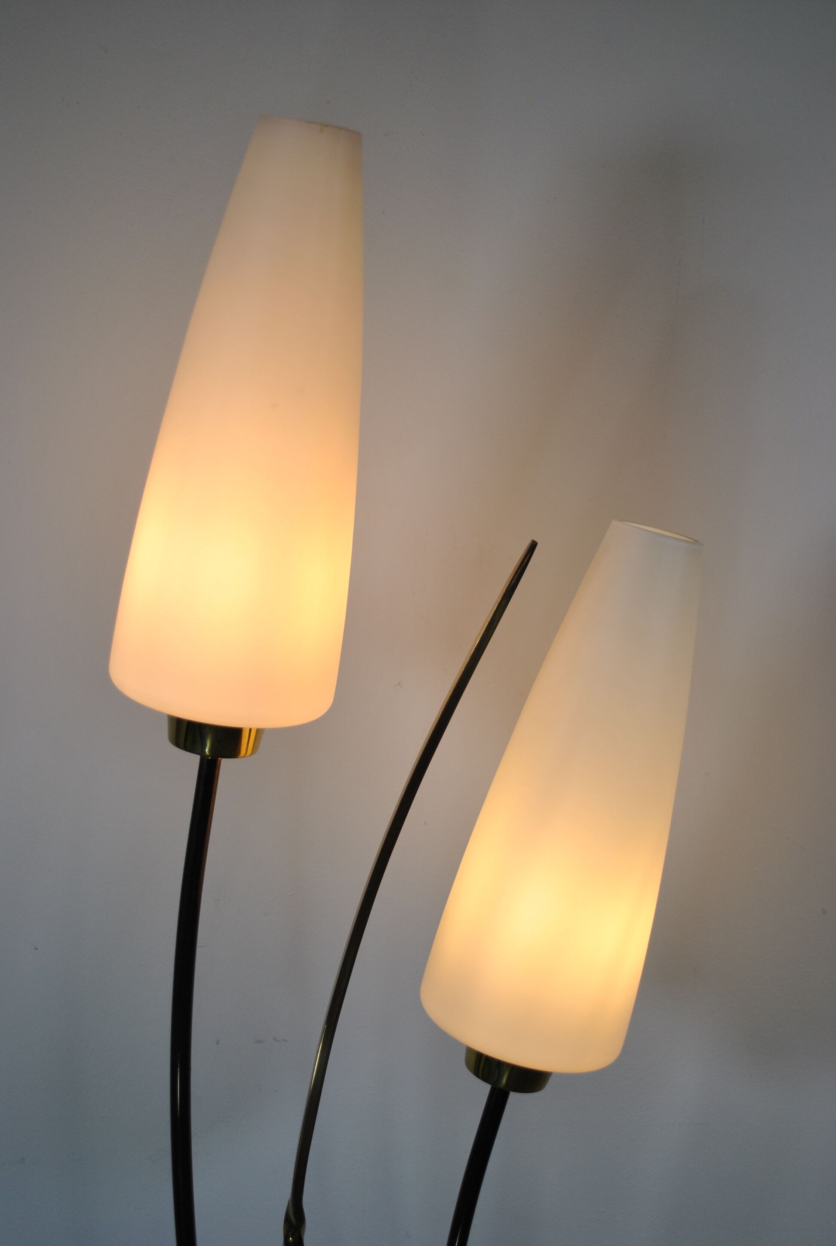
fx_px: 1560
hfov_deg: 30.0
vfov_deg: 43.5
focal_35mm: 45
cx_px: 418
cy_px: 623
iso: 200
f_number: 4.5
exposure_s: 1/500
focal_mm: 30
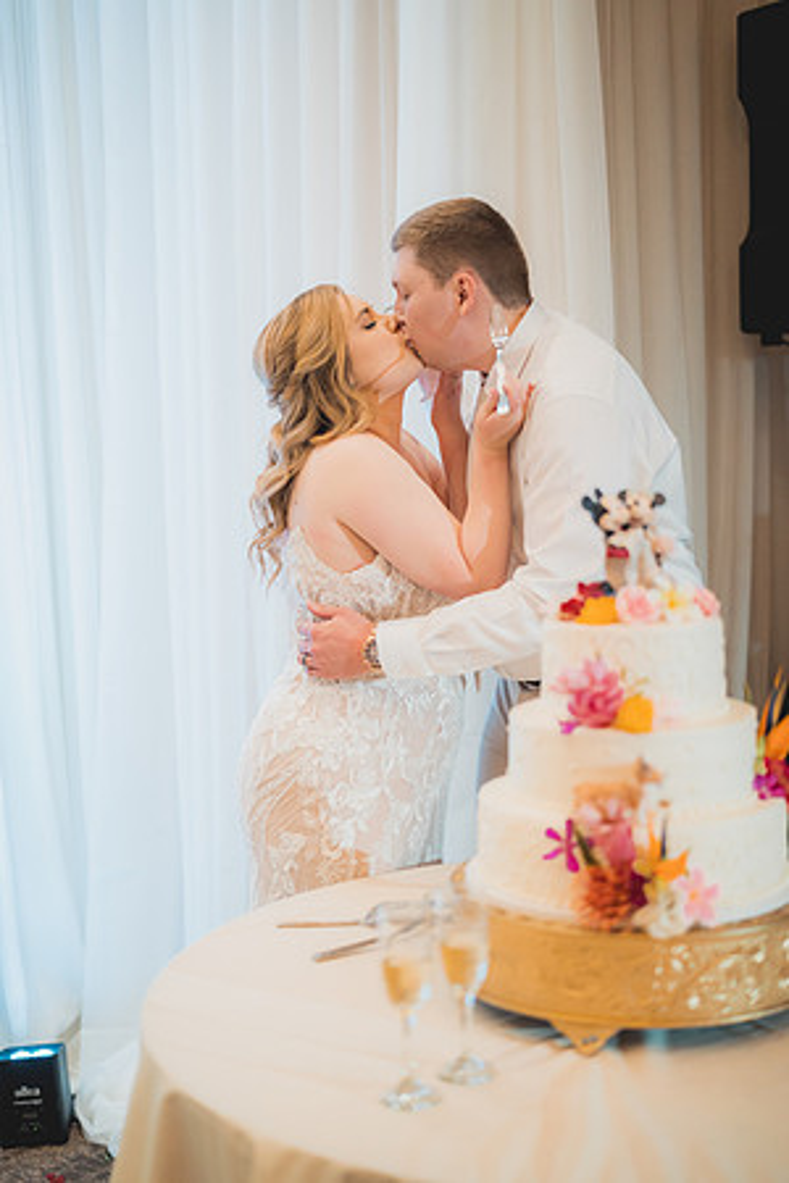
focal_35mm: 50
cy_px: 592
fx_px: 1644
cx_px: 394
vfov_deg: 39.6
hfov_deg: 27.0
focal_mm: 50
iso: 1250
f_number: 1.4
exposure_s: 1/500
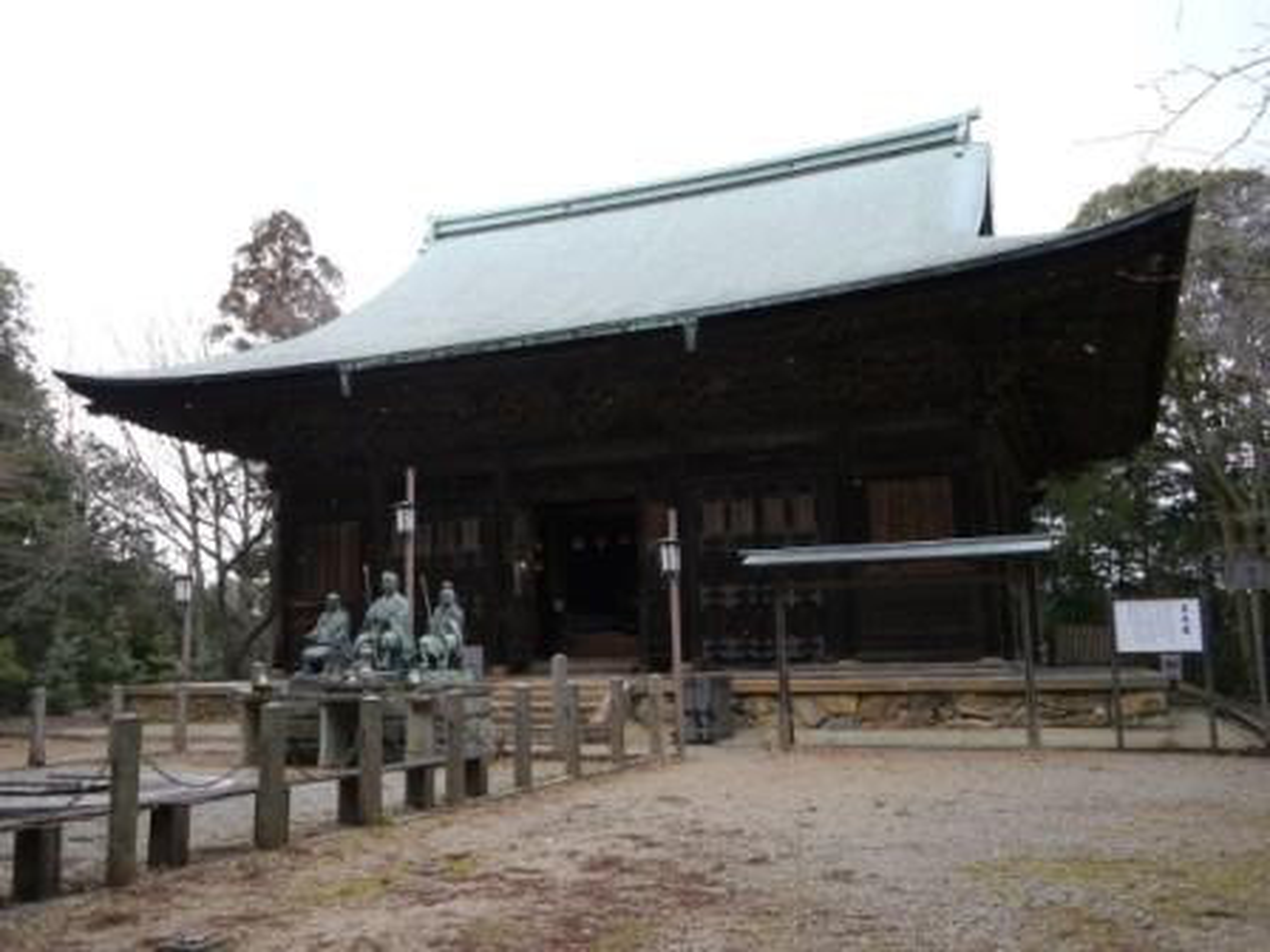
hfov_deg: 56.8
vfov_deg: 44.2
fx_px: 1174
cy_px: 476
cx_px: 635
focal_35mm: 32
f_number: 4
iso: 160
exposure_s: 1/125
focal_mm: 16
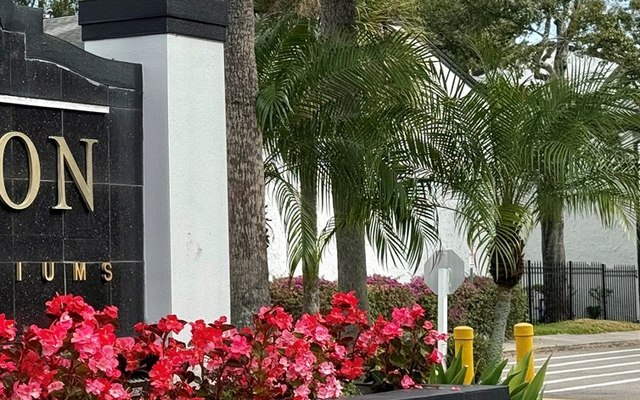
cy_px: 156
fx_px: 1883
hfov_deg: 18.8
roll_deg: +1.0
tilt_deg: +4.3
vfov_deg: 12.1
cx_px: 15
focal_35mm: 108
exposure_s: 1/4587
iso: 80
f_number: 1.78
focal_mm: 6.76
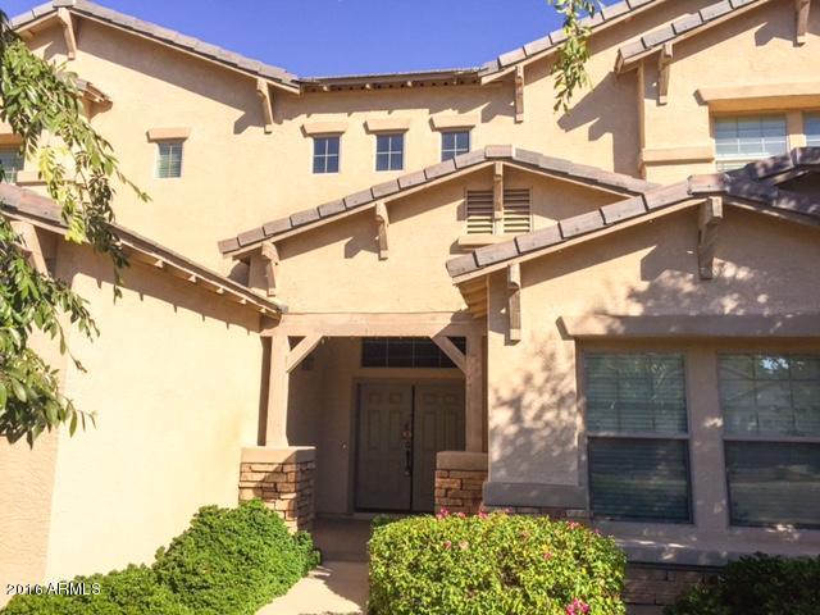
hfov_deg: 61.7
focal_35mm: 29
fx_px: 687
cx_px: 410
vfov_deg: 48.2
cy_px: 308
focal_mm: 4.15
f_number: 2.2
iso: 32
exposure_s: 1/2639
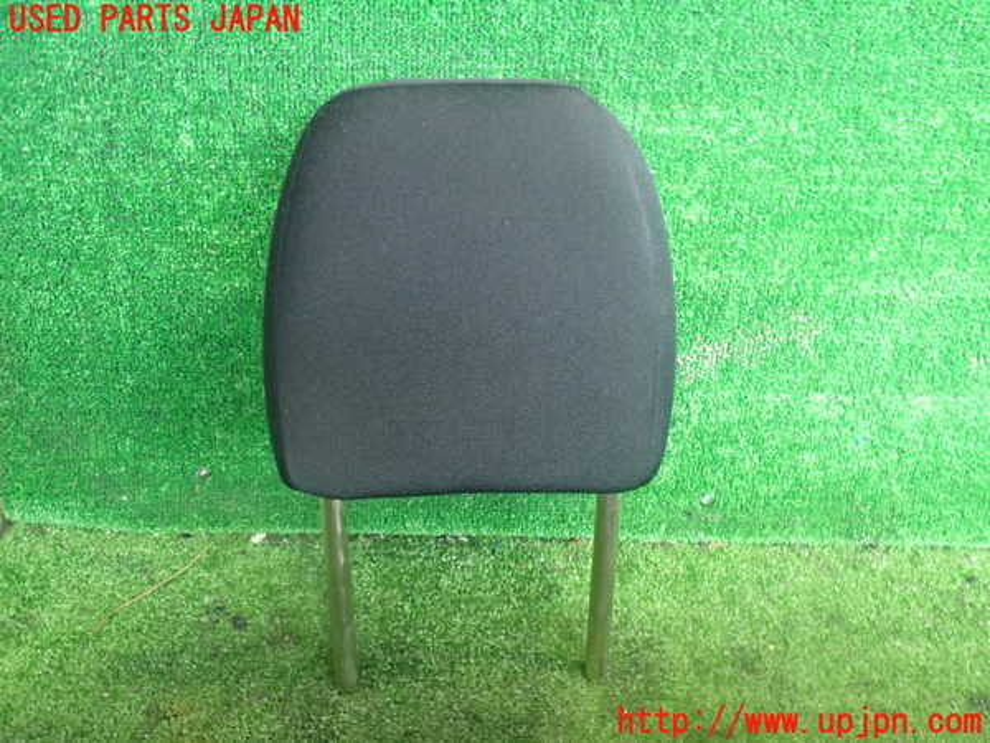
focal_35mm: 30
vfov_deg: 46.8
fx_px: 858
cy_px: 372
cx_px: 495
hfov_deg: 60.0
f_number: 2.3
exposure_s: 1/30
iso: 500
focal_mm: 5.4
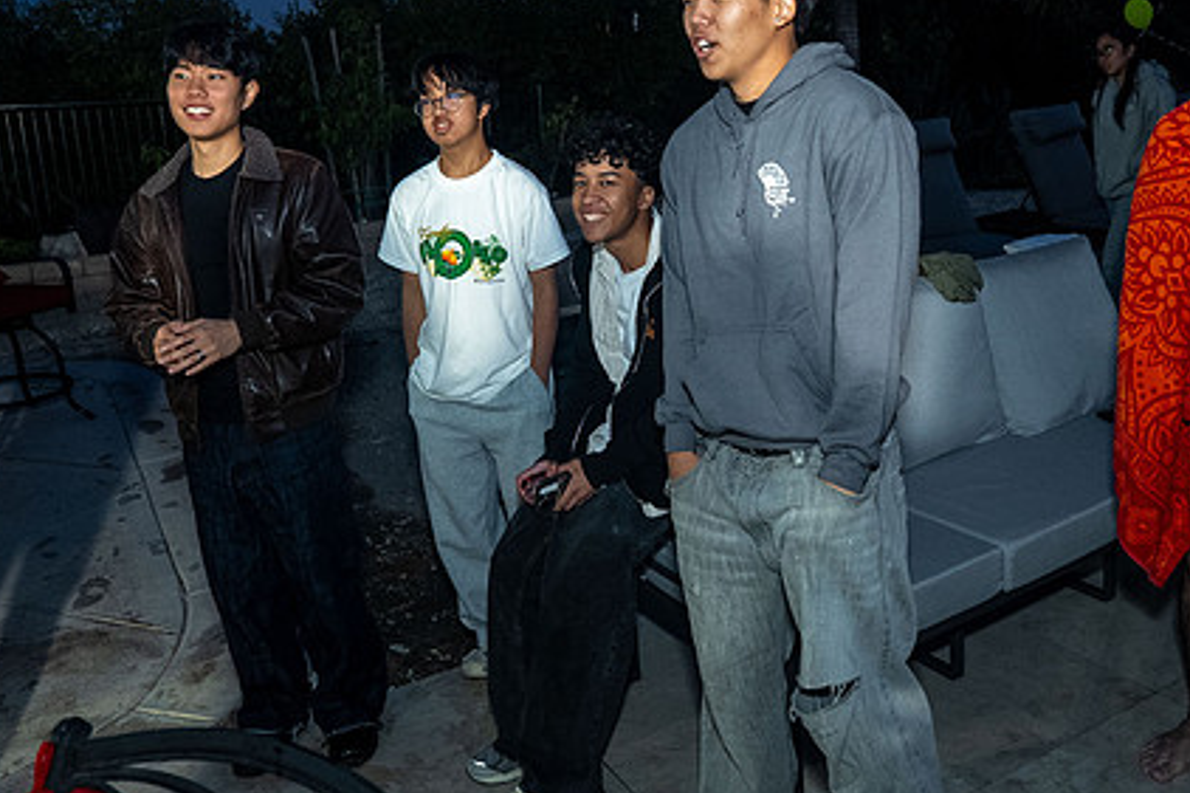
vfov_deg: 39.6
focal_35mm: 33
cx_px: 640
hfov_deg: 57.2
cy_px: 289
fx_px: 1090
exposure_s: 1/160
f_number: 3.5
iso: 640
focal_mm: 24
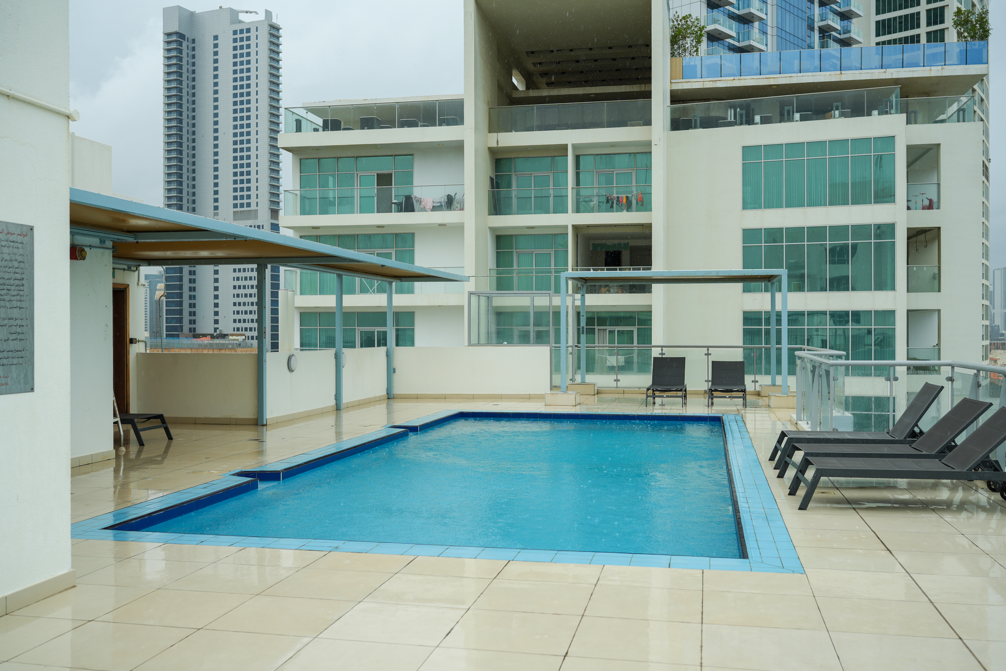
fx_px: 978
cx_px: 503
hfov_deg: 54.4
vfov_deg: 37.9
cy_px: 336
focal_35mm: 35
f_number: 3.5
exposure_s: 1/500
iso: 100
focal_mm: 35
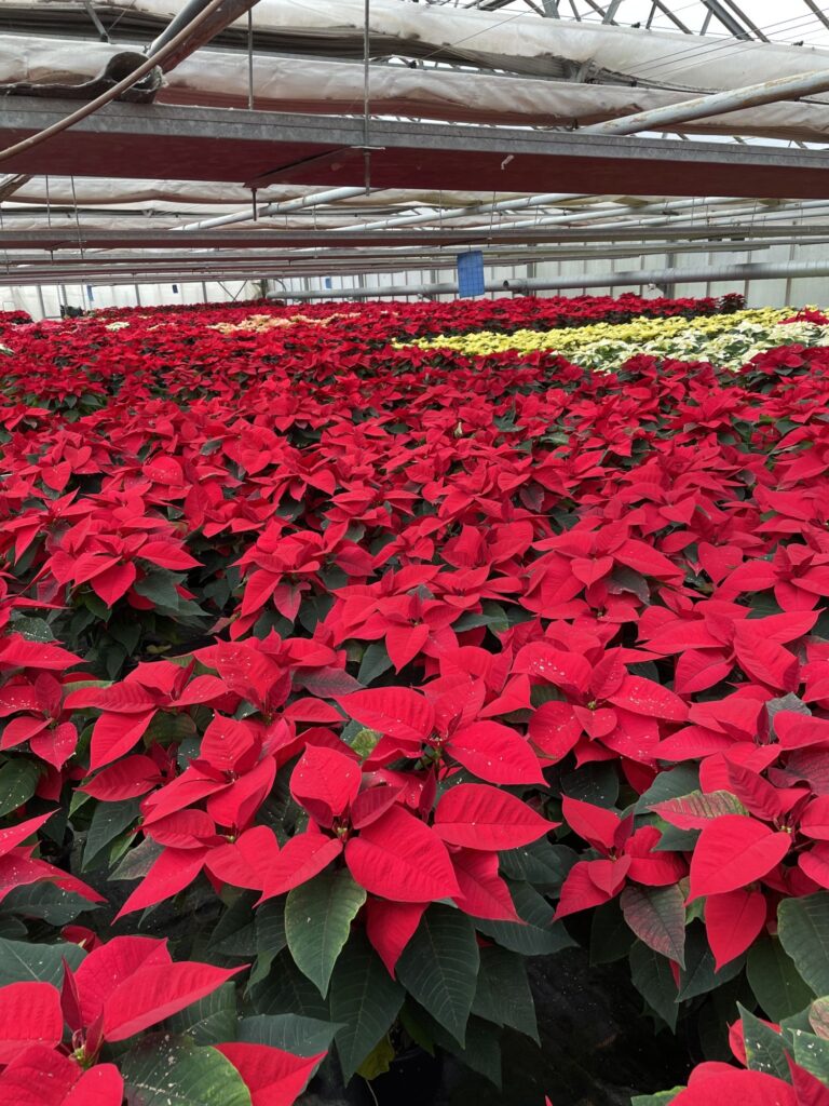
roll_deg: +4.1
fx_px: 830
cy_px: 553
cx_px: 414
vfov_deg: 67.3
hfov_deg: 53.1
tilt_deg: -17.3
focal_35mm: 26
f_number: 1.6
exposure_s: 1/121
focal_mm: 4.2
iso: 64
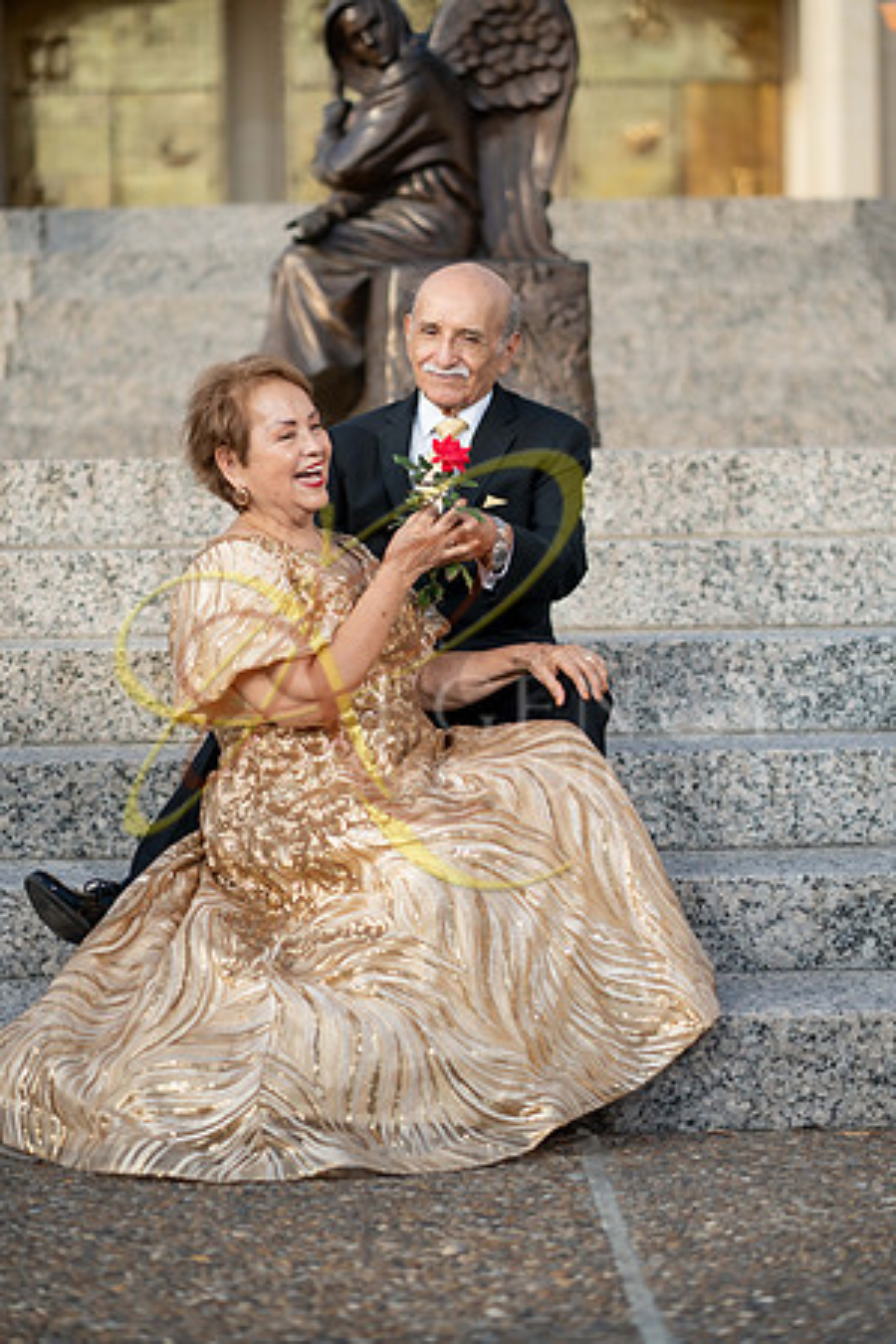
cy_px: 672
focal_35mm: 85
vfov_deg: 23.9
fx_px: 3173
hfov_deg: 16.1
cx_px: 448
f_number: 2.2
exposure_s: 1/2000
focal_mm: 85
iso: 200
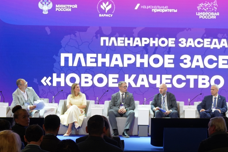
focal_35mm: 79
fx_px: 500
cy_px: 98
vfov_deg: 17.2
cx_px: 177
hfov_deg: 25.3
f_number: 4
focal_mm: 32
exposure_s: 1/60
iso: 400
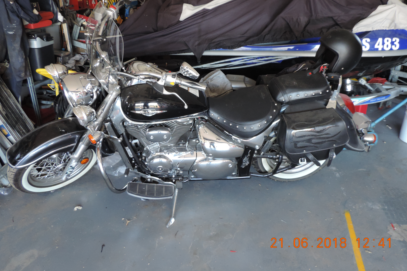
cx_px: 201
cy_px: 119
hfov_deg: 61.9
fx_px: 339
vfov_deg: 43.5
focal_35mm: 30
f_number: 3.1
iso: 320
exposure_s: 1/30
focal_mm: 4.9
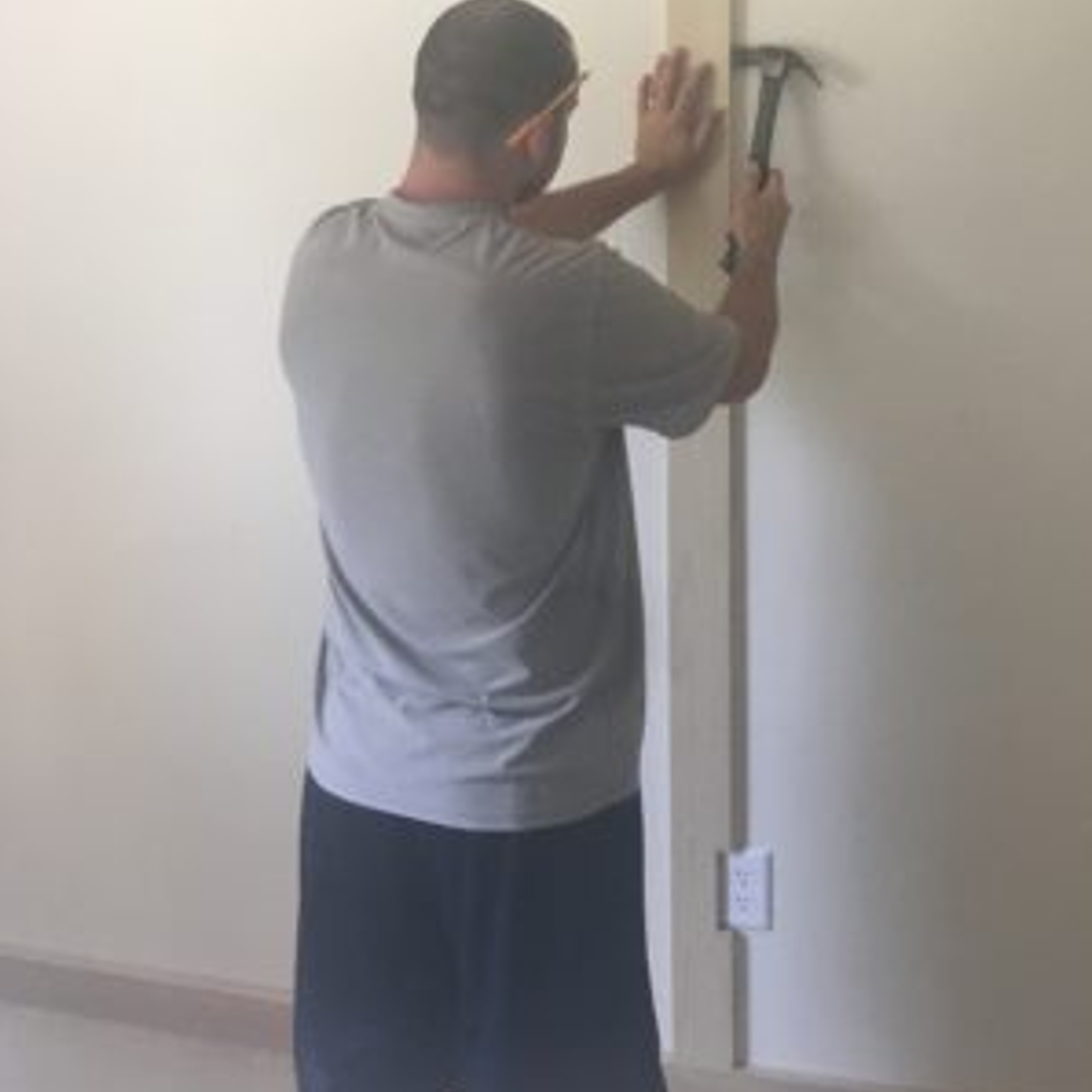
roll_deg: +1.8
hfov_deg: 39.0
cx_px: 654
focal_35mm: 43
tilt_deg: -6.5
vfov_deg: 37.6
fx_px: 1535
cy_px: 205
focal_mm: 4.15
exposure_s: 1/30
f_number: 2.2
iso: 40
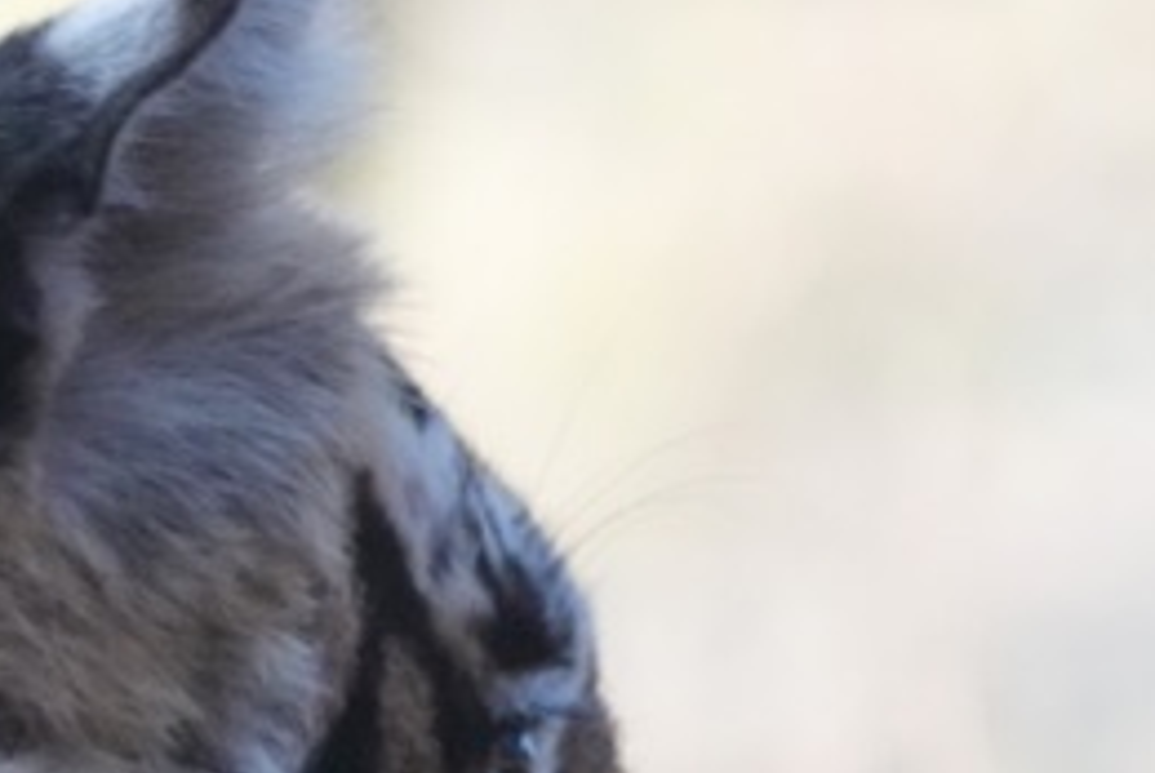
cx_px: -591
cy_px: 966
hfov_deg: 1.4
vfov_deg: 0.9
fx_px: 48242
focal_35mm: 1502
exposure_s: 1/400
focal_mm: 326
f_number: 6.3
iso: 6400
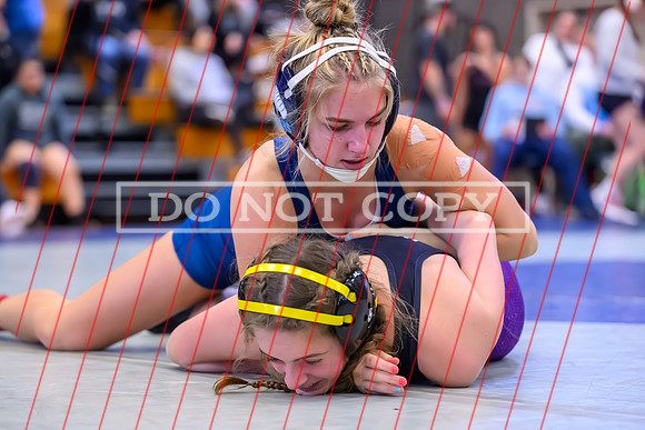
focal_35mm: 101
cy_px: 230
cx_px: 298
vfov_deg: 13.6
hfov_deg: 20.3
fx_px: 1805
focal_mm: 93
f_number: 2.8
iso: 10000
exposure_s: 1/640
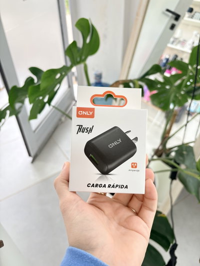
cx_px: 100
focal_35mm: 26
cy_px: 133
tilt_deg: -39.5
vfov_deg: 67.3
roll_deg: +1.4
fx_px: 200
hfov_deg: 53.1
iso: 125
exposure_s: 1/108
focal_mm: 5.96
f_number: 1.6
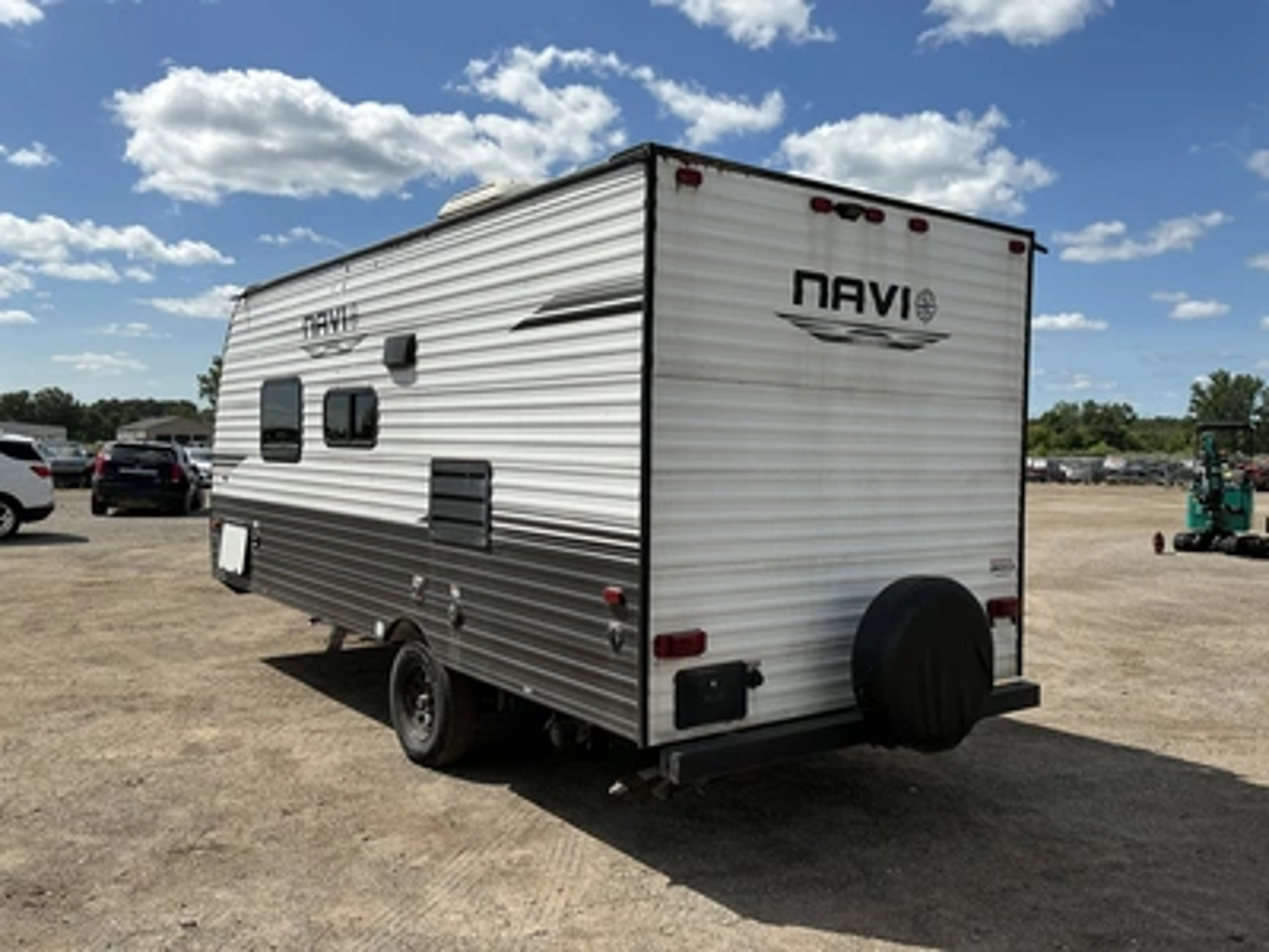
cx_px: 634
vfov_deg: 49.7
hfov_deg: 63.4
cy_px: 476
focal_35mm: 28
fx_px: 1026
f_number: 1.8
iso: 25
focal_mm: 3
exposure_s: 1/3322
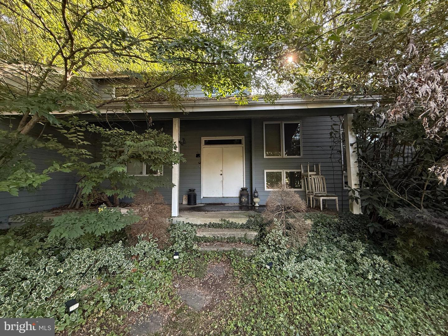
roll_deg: +0.2
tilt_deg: +4.6
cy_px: 168
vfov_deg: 85.7
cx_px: 224
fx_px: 181
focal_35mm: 14
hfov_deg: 102.1
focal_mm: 2.22
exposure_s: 1/99
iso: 200
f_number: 2.2
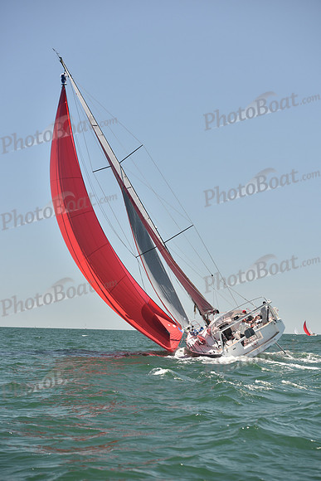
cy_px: 240
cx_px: 160
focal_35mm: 70
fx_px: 936
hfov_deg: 19.5
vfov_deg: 28.8
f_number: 4.5
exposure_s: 1/800
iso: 250
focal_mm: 70
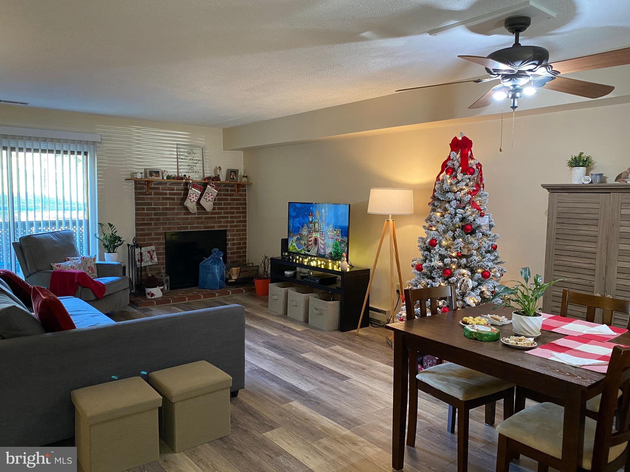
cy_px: 236
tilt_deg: -4.7
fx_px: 473
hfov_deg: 67.3
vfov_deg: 53.1
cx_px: 315
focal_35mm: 26
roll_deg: -1.3
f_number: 1.8
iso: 400
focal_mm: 4.25
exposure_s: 1/60
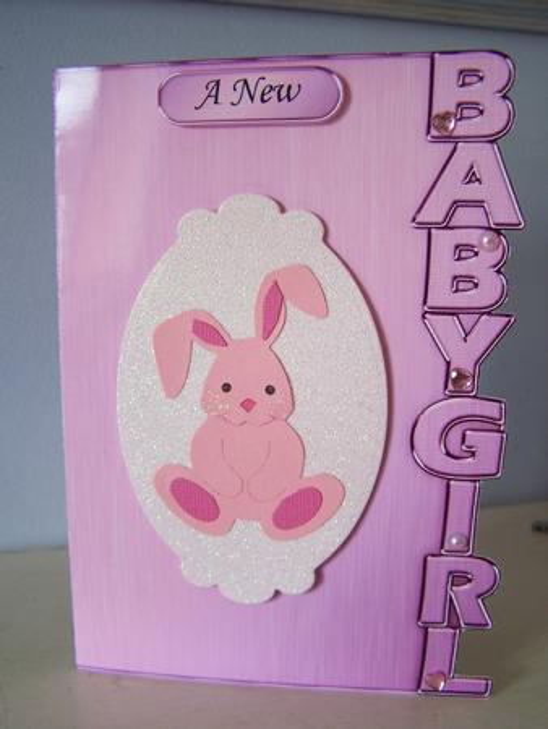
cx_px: 274
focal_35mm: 38
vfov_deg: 49.0
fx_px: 801
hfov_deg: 37.8
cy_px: 364
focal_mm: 6.3
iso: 140
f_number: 2.8
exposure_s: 1/15
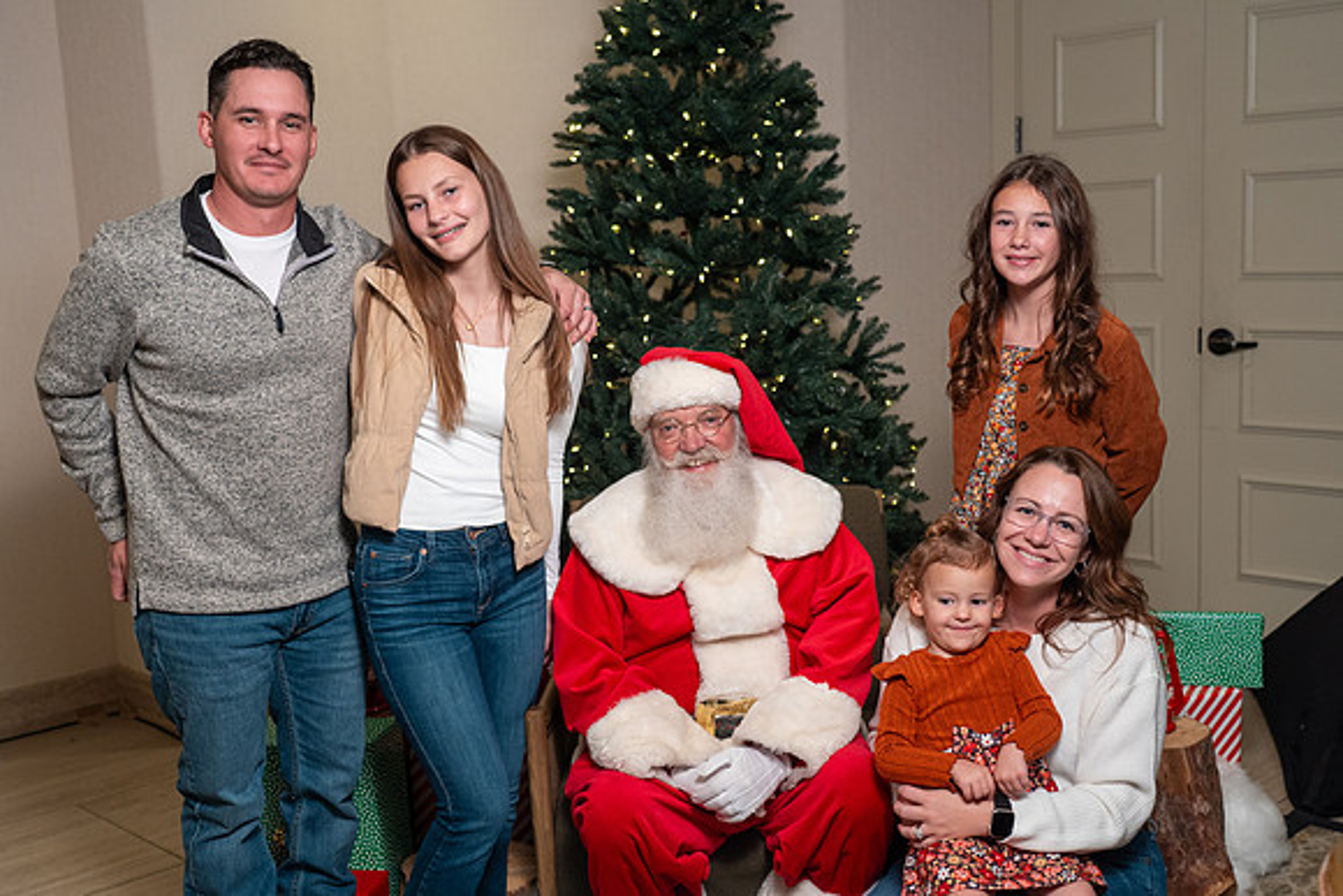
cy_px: 451
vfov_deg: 34.0
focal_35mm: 39
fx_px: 1465
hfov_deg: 49.2
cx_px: 712
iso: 1600
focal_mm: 37
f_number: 4
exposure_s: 1/200
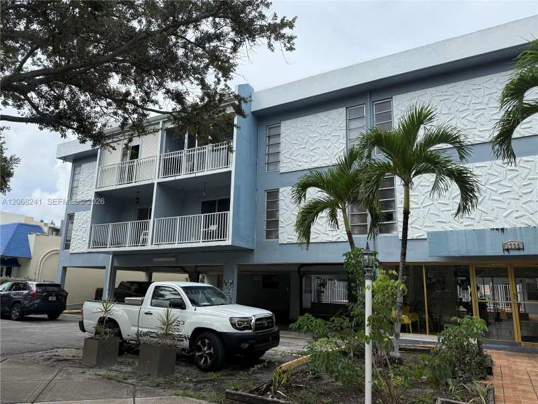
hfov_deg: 71.6
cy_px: 202
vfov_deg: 56.8
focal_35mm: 24
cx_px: 269
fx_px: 373
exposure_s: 1/3953
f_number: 1.78
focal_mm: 6.76
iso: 80
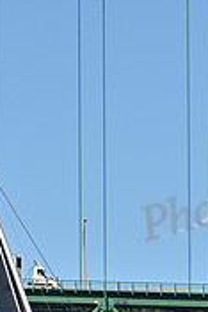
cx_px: 51
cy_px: 478
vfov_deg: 4.3
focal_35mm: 480
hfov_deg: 2.9
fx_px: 4151
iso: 320
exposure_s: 1/1000
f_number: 10
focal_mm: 145
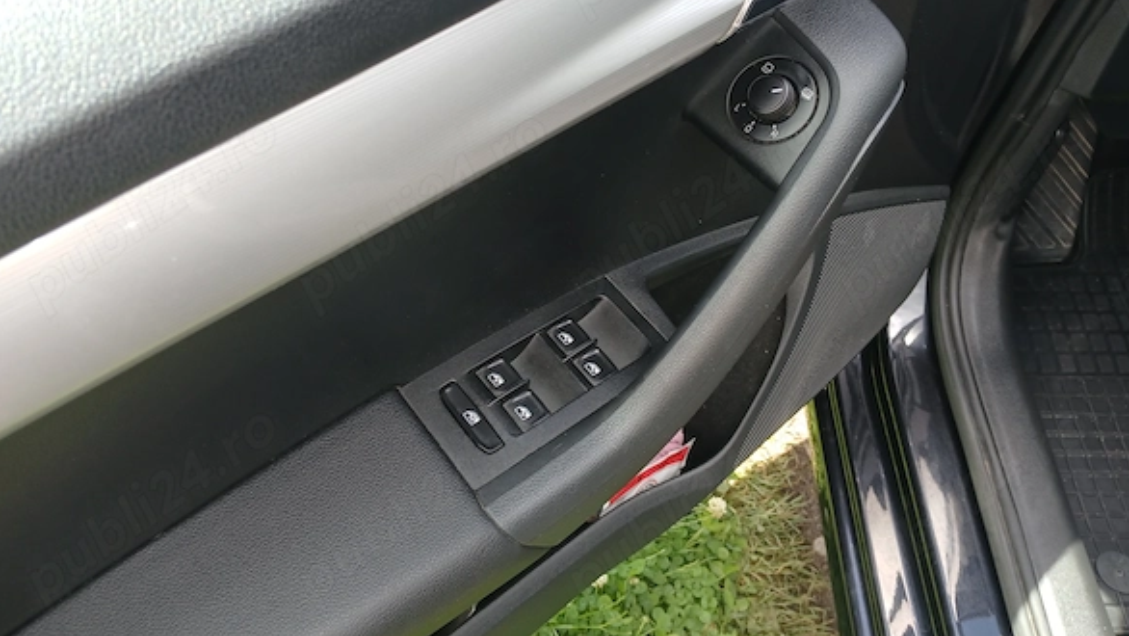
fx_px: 868
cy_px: 231
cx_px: 557
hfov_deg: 66.0
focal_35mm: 29
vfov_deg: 39.9
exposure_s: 1/50
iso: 20
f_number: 1.8
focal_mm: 3.98
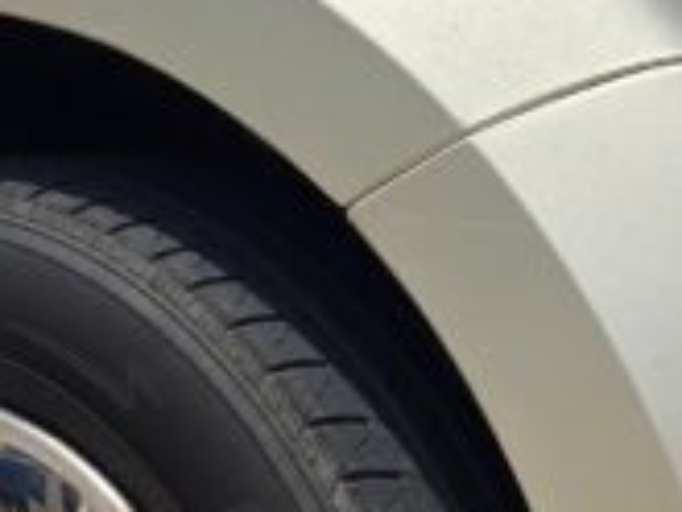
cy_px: 78
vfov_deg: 10.3
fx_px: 2819
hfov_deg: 13.8
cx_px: 194
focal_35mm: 143
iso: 12
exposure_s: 1/1437
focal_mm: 6.3
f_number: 1.7
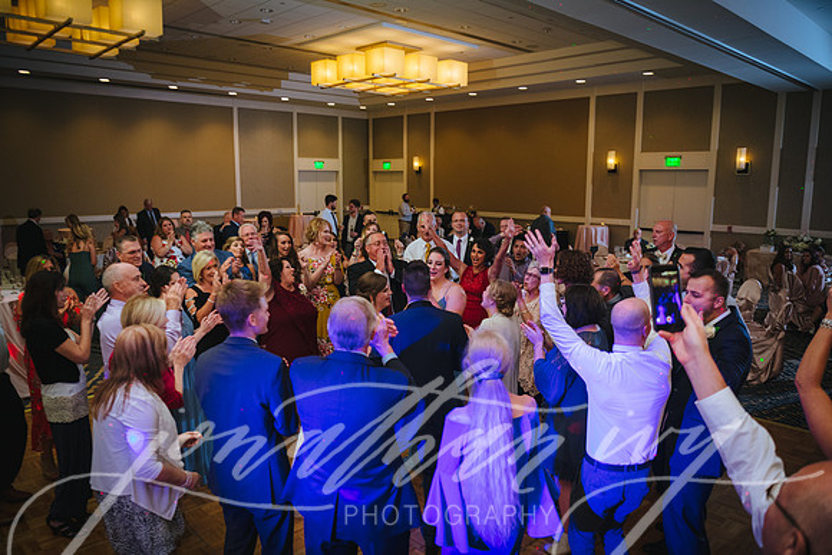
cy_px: 278
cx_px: 416
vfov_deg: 48.0
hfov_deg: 67.4
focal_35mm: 27
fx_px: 624
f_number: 2.8
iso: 1250
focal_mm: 27
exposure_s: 1/80
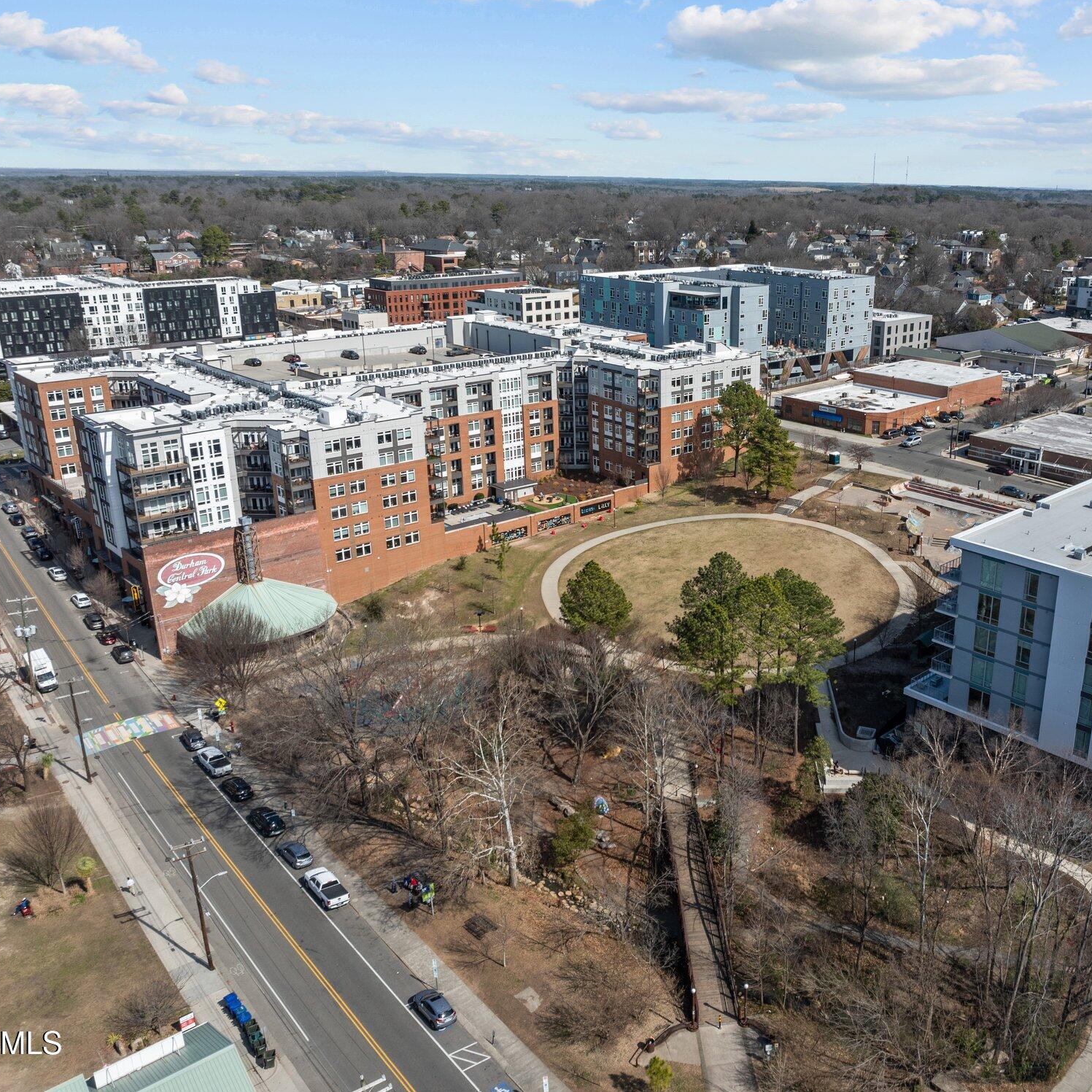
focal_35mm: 29
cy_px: 534
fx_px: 1035
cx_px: 724
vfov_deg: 55.6
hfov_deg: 54.5
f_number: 2.8
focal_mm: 12.29
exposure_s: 1/2000
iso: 100
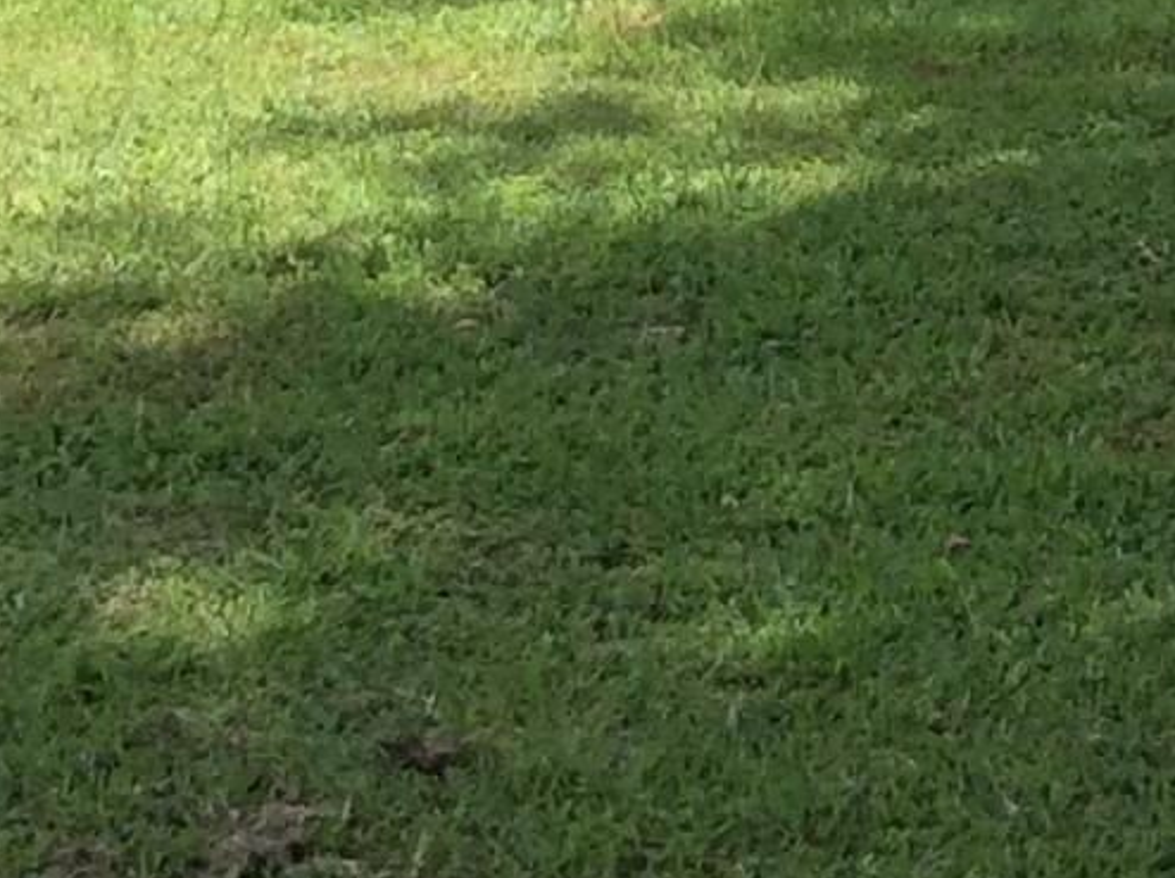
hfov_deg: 11.6
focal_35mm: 168
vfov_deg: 8.2
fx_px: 5694
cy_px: -1147
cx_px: 1237
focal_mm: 3.3
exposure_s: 1/733
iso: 32
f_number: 2.4
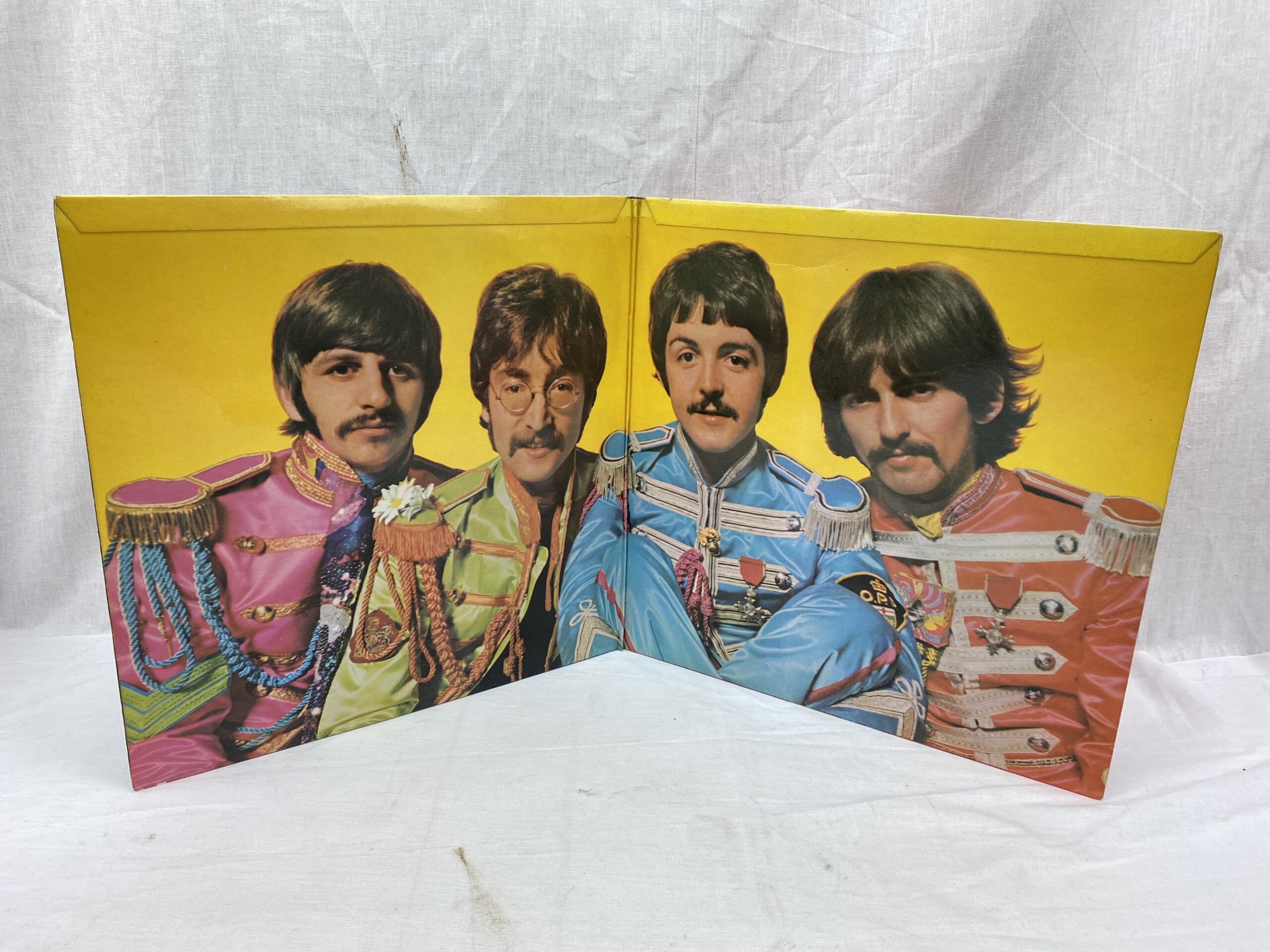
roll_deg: -0.6
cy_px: 476
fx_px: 954
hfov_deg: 67.3
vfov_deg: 53.1
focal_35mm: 26
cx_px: 635
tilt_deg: -15.9
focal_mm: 4.25
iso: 50
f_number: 1.8
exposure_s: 1/100
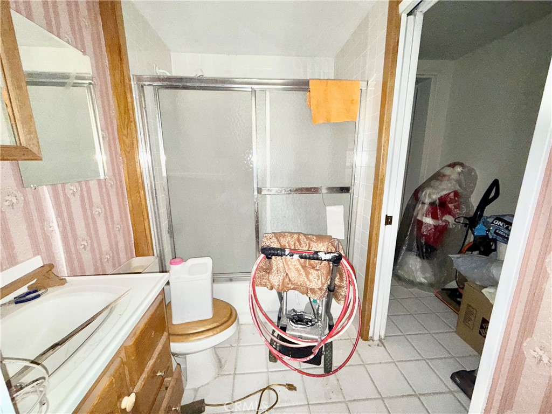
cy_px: 207
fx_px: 223
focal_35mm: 14
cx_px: 276
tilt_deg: -12.4
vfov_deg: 85.7
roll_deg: +0.0
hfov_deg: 102.1
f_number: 2.2
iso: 160
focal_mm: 2.22
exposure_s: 1/40
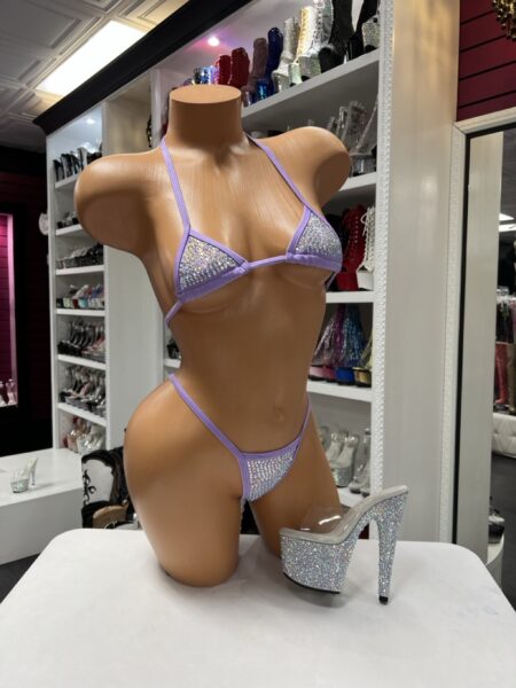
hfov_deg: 53.1
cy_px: 344
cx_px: 258
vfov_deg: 67.3
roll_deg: +2.0
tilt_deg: -1.9
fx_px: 517
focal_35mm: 26
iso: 80
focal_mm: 5.7
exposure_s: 1/60
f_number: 1.5
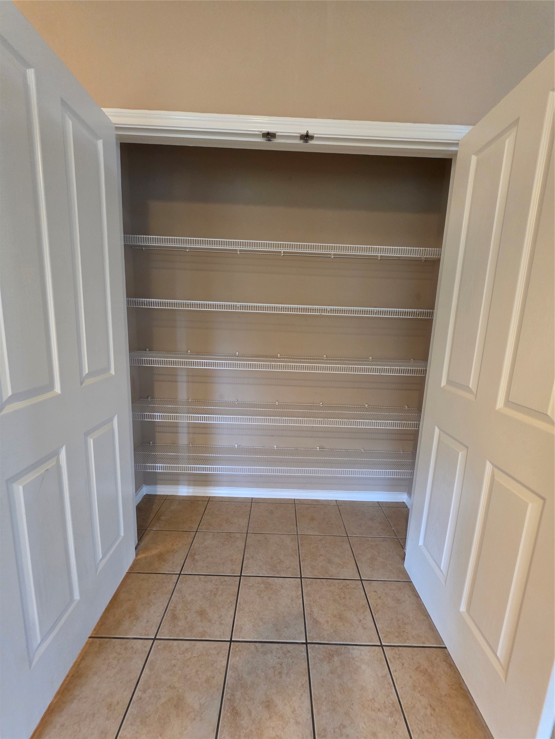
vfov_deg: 106.2
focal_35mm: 13
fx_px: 278
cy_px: 370
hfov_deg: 89.9
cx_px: 278
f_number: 1.9
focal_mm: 2.2
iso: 640
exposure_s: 1/60
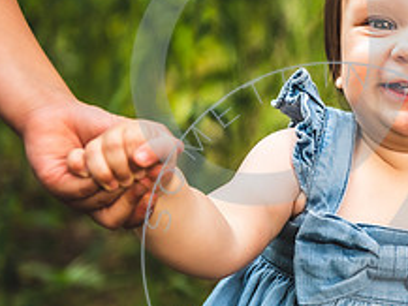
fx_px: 1757
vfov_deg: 10.0
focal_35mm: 149
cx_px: 429
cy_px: 97
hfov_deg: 13.0
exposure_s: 1/400
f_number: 2.8
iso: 100
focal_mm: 58
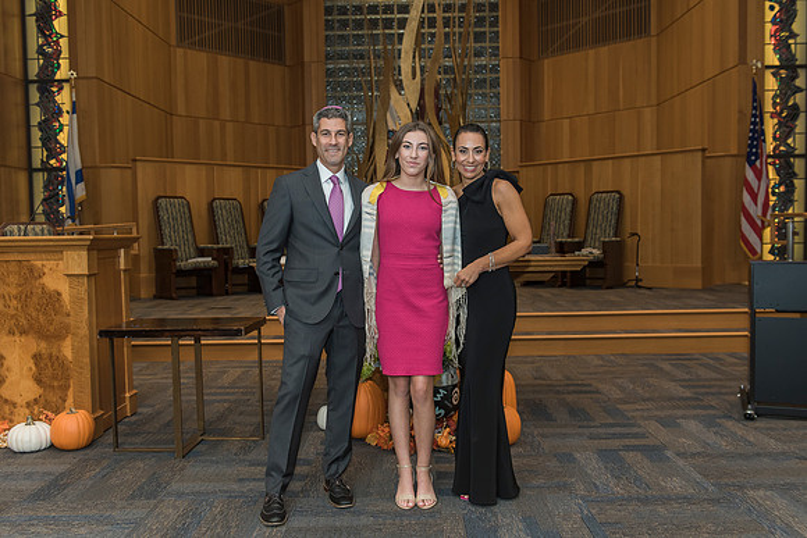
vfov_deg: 39.6
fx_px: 747
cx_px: 400
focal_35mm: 33
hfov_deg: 56.7
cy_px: 274
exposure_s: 1/200
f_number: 4
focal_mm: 32
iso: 1000
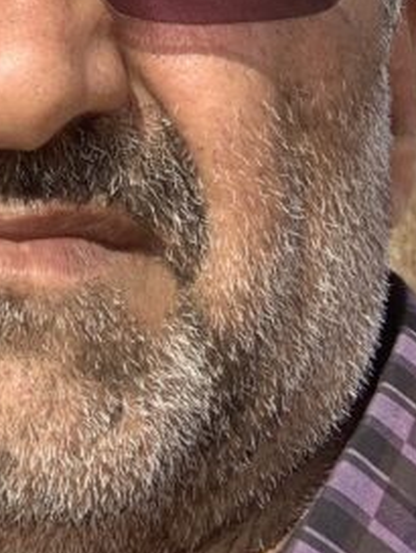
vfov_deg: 15.5
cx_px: -260
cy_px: -207
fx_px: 1921
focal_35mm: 120
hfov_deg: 11.7
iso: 16
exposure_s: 1/949
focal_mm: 2.87
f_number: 2.2
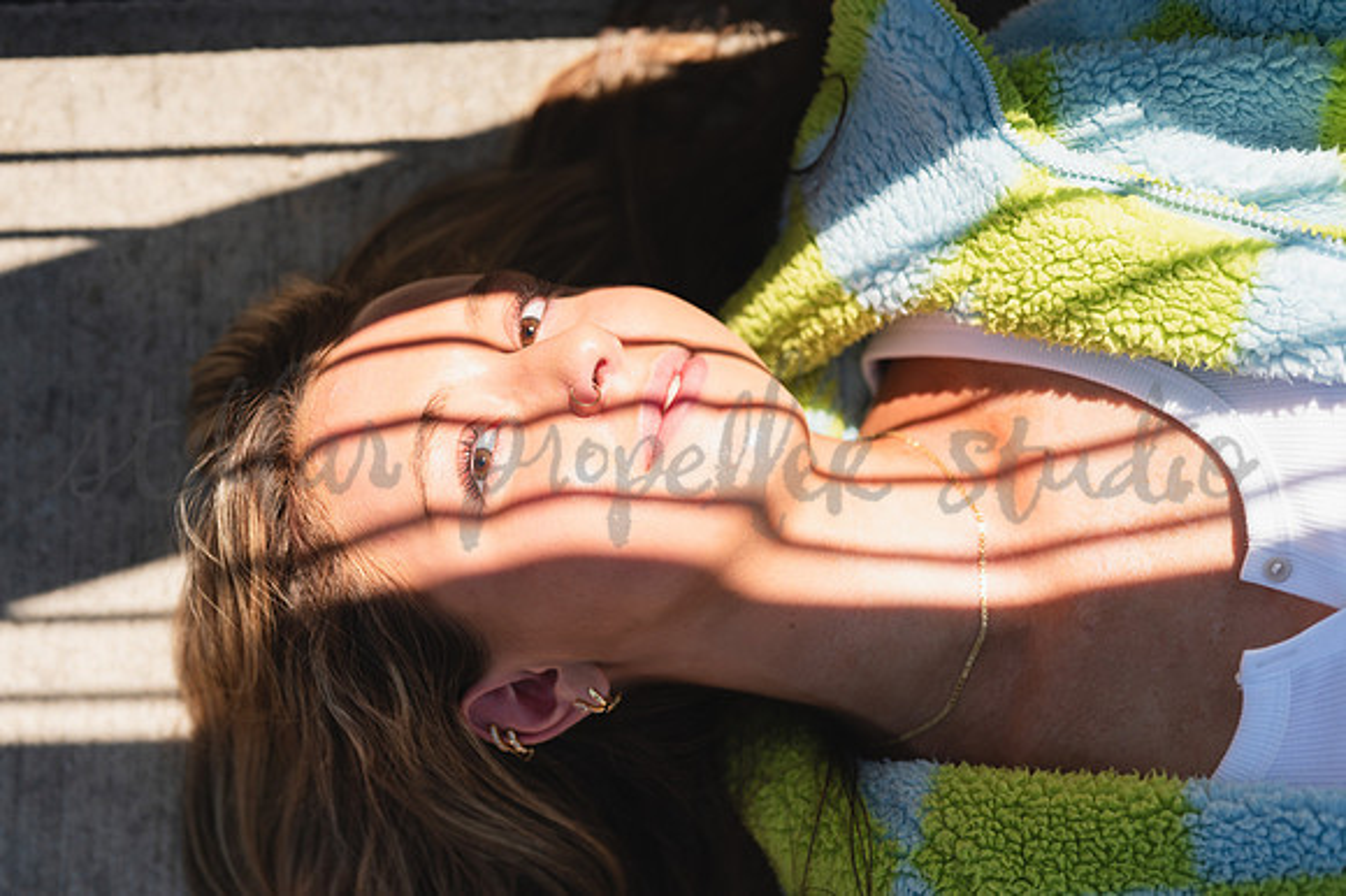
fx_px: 1989
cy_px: 448
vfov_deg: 25.4
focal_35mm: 53
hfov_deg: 37.4
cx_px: 673
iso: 160
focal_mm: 50
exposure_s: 1/2500
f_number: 2.8
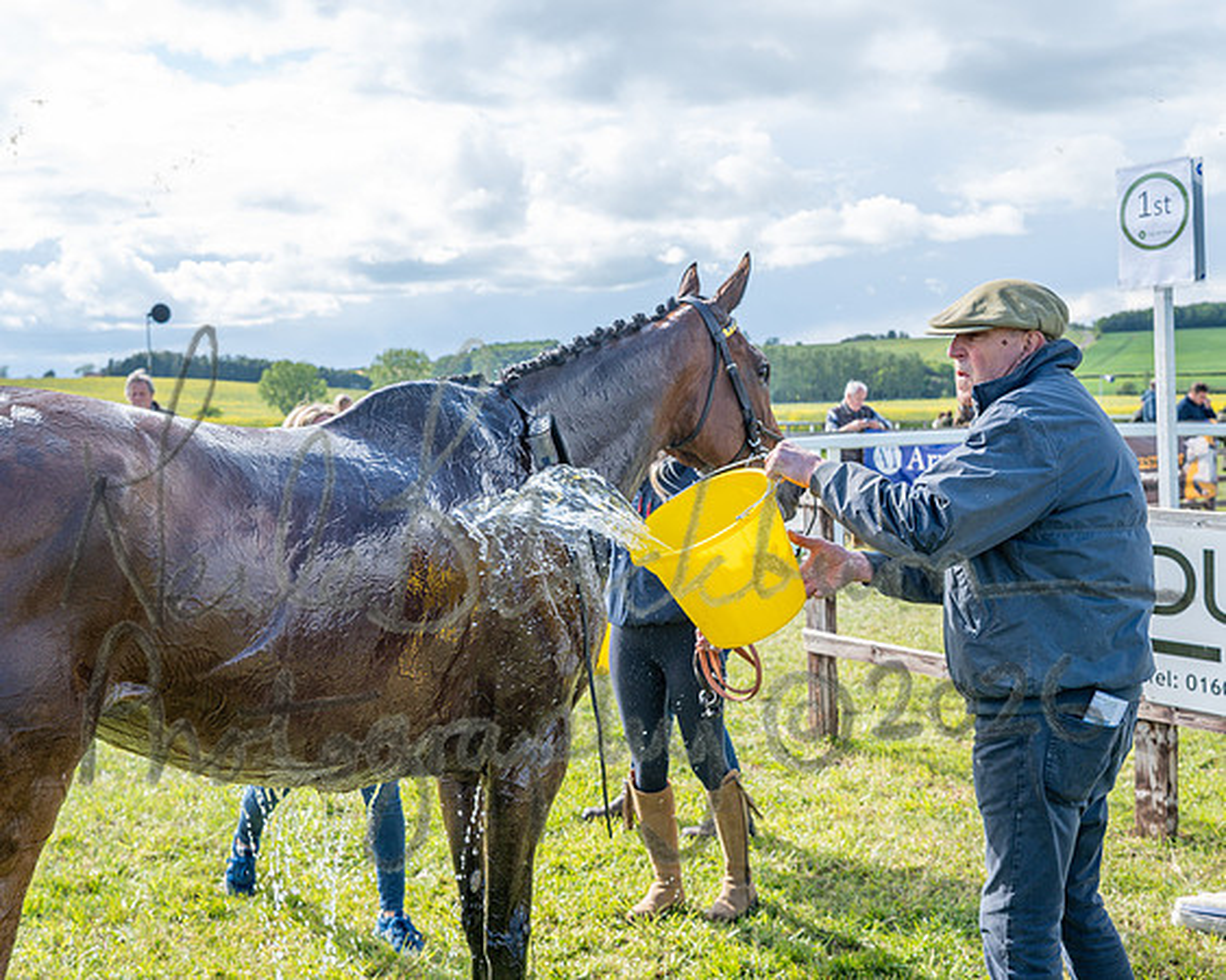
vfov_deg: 37.8
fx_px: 1430
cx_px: 581
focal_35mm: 39
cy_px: 490
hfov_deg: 46.4
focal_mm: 35
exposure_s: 1/480
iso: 200
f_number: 5.6
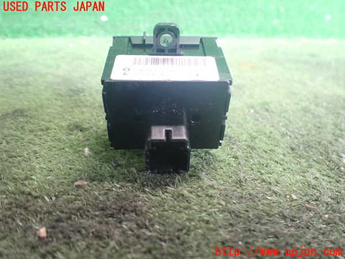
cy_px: 130
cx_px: 172
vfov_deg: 46.8
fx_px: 299
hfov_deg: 60.0
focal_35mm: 30
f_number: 2.3
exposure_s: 1/30
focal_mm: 5.4
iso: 1000
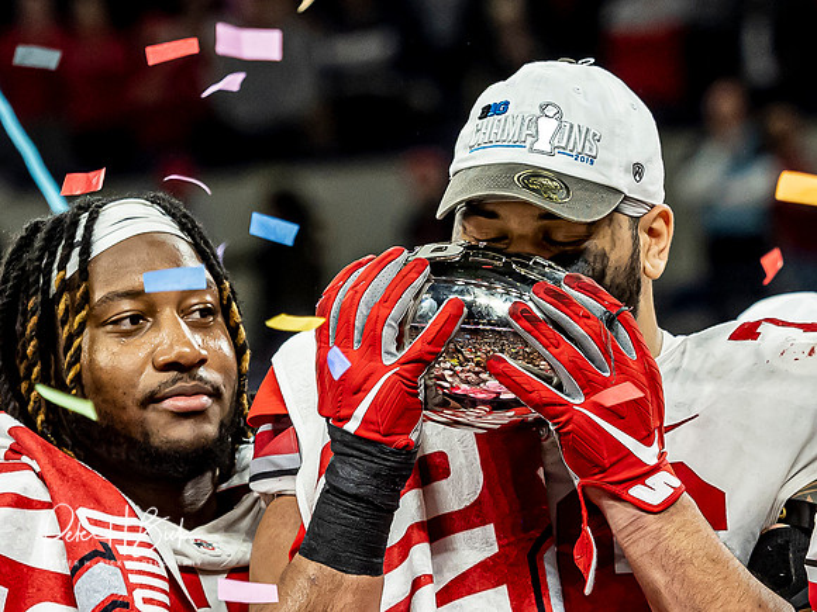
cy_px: 265
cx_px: 469
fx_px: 14182
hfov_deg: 3.3
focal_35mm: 601
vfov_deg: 2.5
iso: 800
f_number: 3.5
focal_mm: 125
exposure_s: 1/320
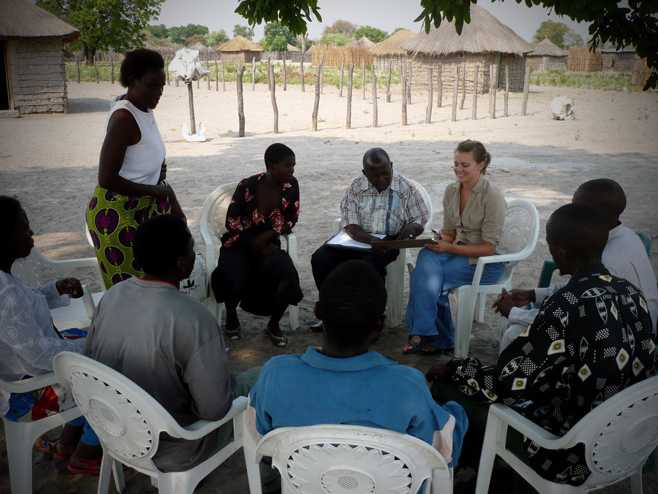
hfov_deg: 52.6
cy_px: 247
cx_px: 329
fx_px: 665
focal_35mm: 35
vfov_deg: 40.7
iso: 100
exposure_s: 1/640
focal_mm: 5.8
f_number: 2.8
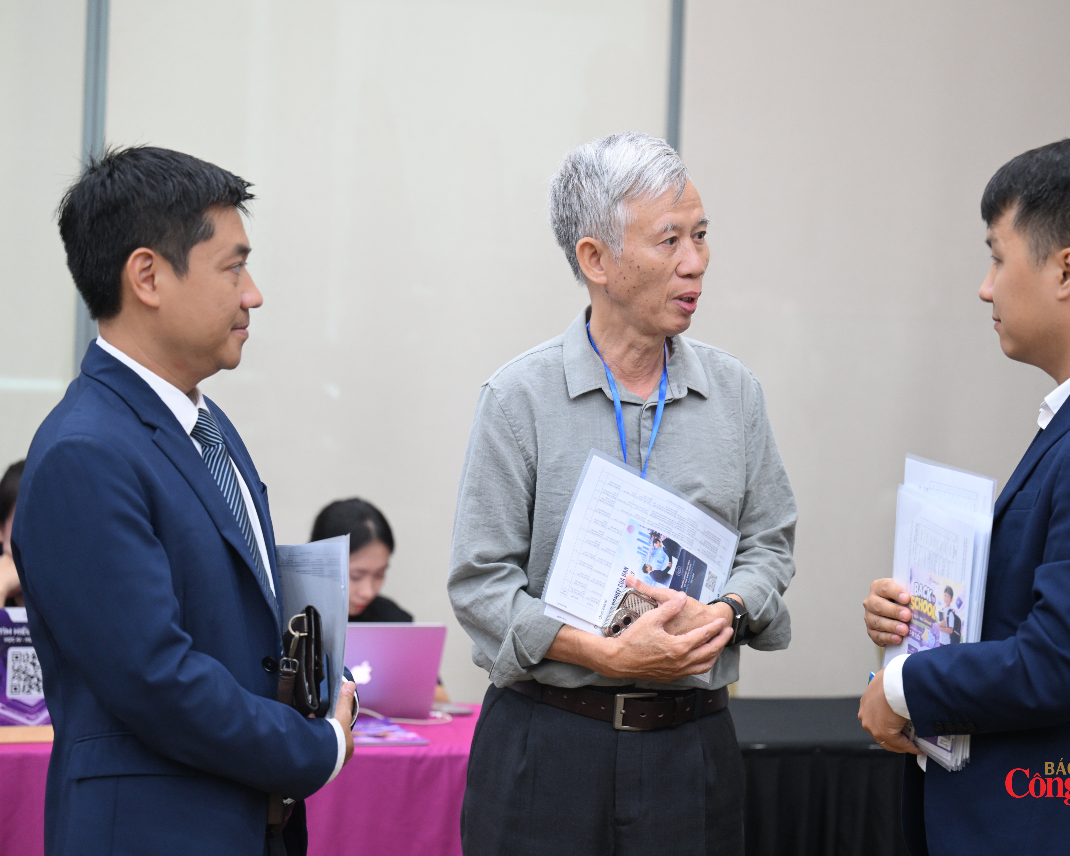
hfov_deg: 24.1
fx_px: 2502
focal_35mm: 79
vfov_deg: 19.4
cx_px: 616
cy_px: 428
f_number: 2.8
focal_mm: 70
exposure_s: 1/80
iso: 1400
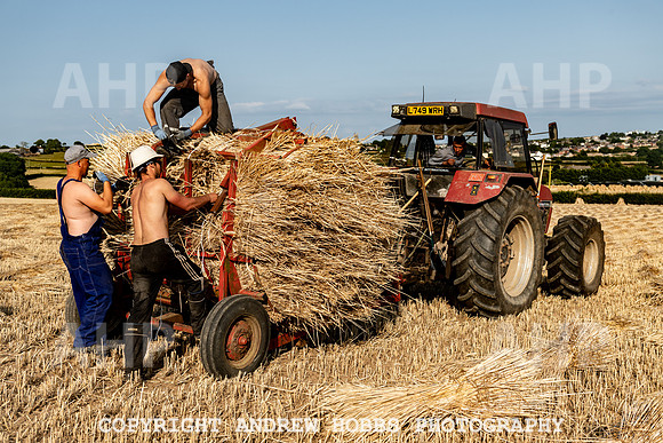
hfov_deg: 43.6
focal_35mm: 45
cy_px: 222
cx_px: 332
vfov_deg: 29.9
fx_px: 829
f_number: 5.6
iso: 64
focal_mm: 45
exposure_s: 1/1000
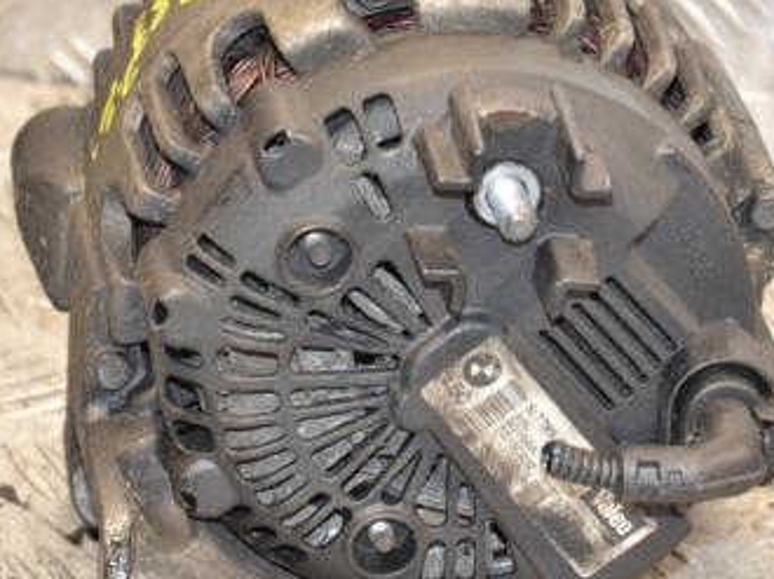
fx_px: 4399
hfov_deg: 10.1
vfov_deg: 7.5
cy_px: 316
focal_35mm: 197
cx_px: 396
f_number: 5.3
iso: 800
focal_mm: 75
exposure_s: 1/60
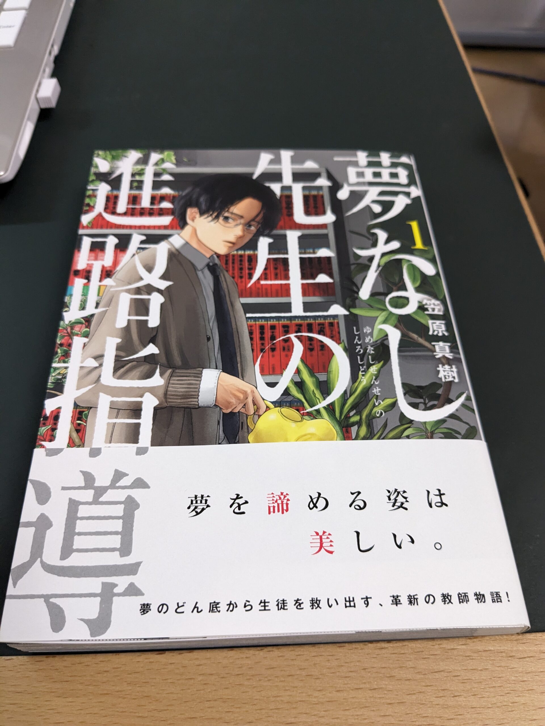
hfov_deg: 51.4
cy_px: 363
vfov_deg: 65.3
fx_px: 567
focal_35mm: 27
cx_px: 272
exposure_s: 1/99.9
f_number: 1.73
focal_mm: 4.38
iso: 386
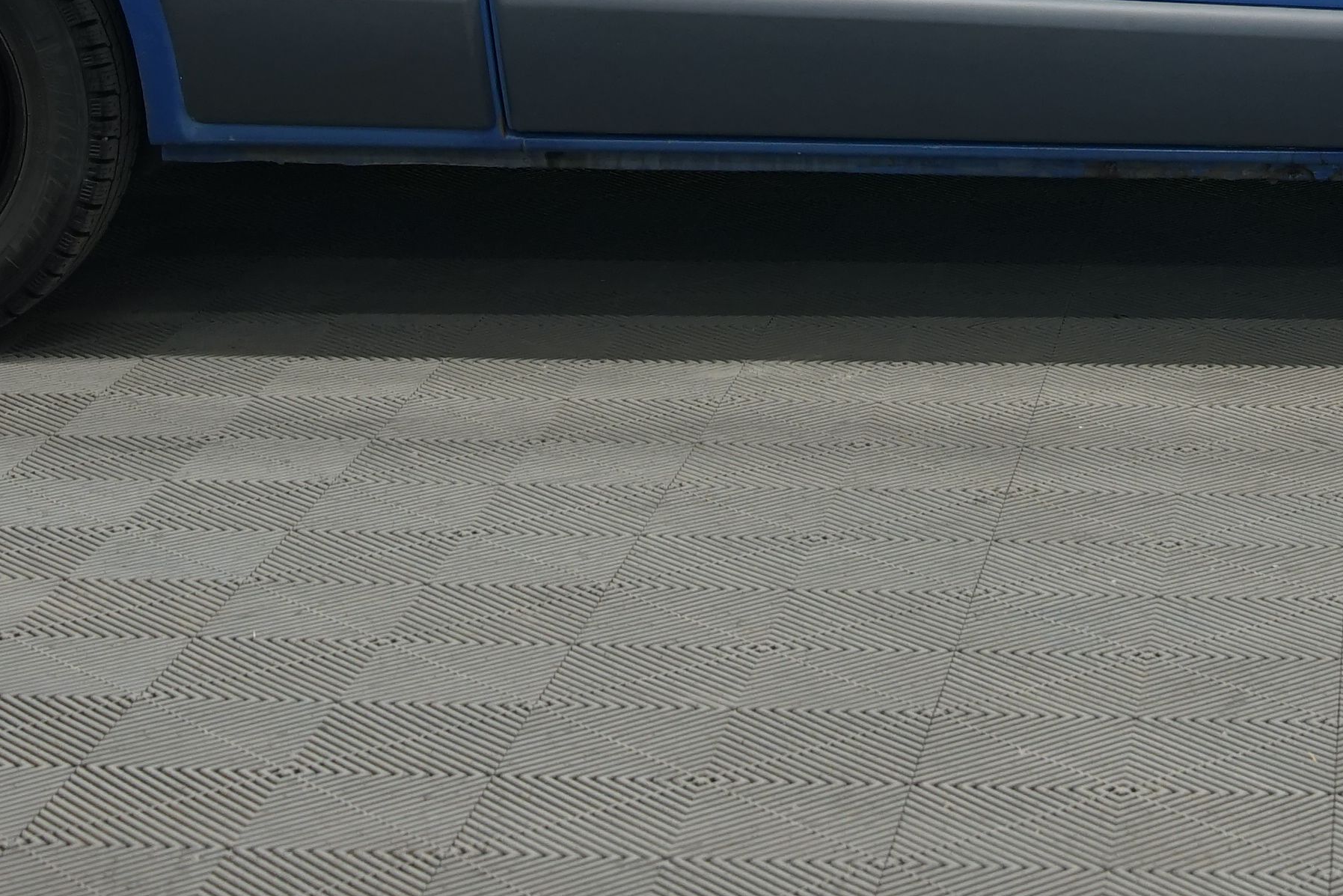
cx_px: 1142
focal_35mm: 117
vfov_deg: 11.1
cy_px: -552
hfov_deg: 17.3
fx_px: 4365
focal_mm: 35
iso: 500
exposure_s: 1/20
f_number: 4.5
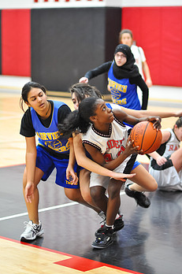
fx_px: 837
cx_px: 93
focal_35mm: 110
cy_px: 147
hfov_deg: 12.4
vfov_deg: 18.6
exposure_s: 1/500
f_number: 2
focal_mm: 85
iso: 3200
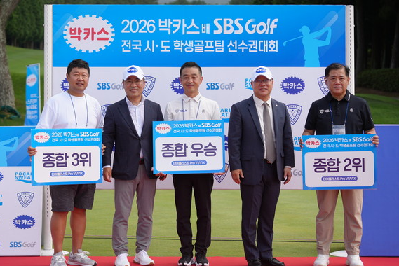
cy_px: 142
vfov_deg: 14.7
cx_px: 180
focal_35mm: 93
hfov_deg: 21.9
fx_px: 1031
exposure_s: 1/400
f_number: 4.5
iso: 80
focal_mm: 84
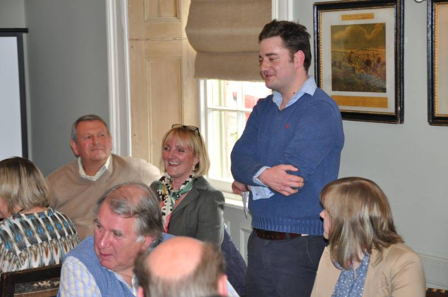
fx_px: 1305
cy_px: 148
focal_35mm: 105
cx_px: 224
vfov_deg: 13.0
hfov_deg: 19.5
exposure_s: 1/60
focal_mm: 70
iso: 800
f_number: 5
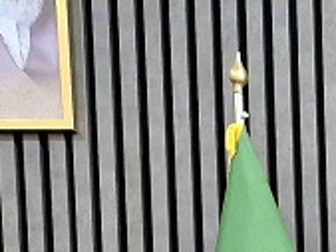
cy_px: 682
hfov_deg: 12.0
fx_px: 1311
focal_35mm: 135
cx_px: 789
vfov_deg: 9.3
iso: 400
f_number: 1.8
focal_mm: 5.4
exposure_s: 1/100
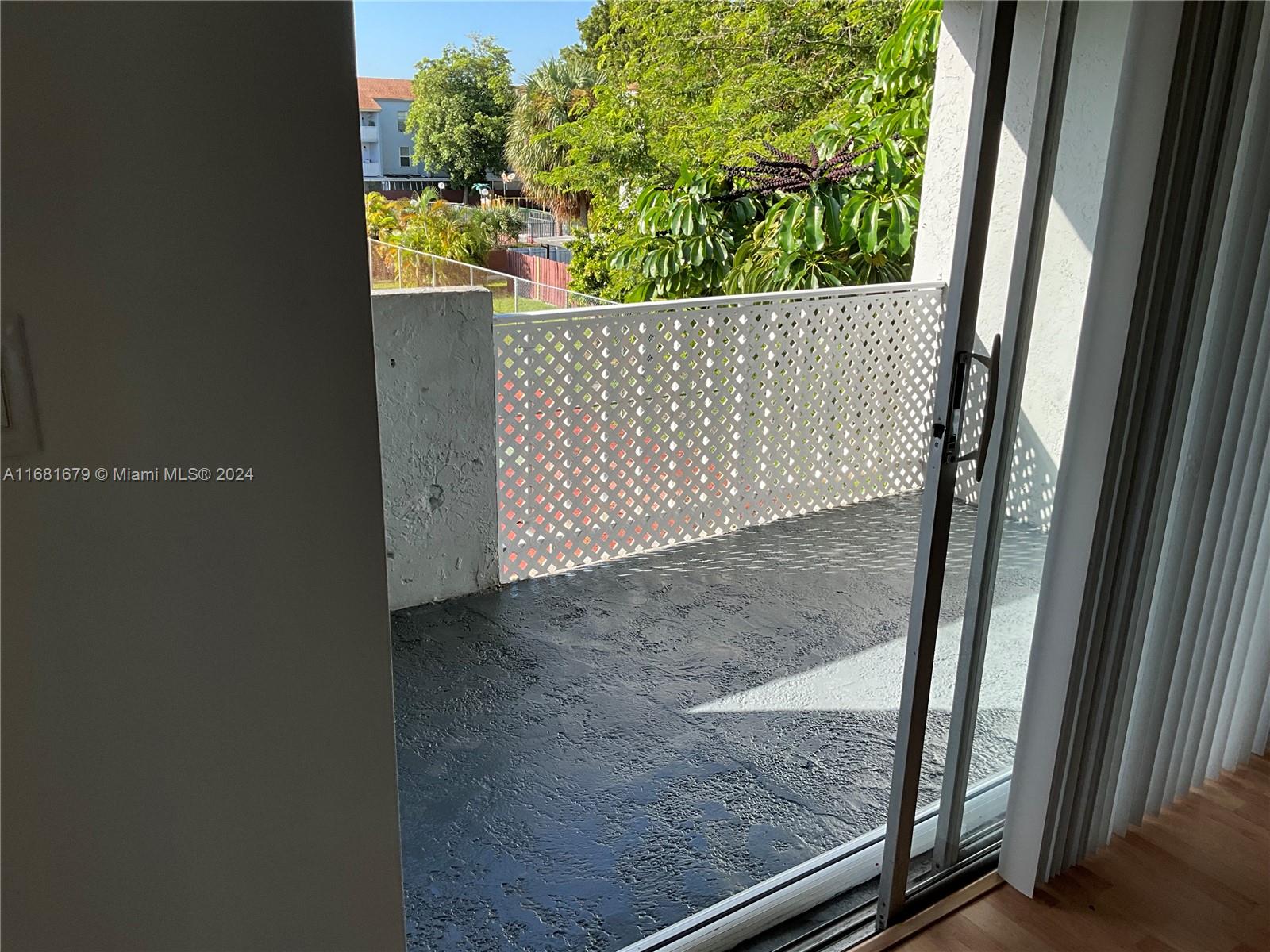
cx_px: 635
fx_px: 1064
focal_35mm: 29
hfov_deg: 61.7
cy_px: 476
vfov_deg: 48.2
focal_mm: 3
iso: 25
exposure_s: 1/465
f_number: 1.8
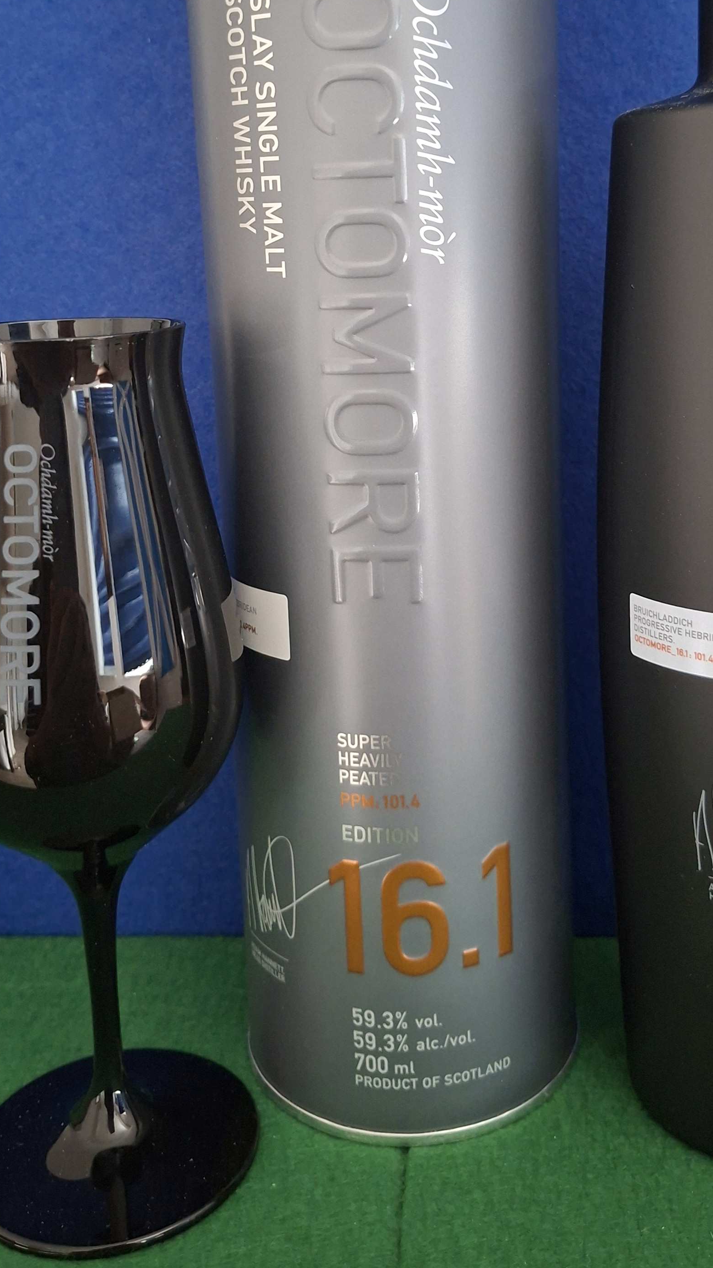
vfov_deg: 53.7
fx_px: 1210
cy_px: 380
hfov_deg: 32.7
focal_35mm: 36
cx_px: 429
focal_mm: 5.54
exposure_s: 1/25
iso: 640
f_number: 1.8
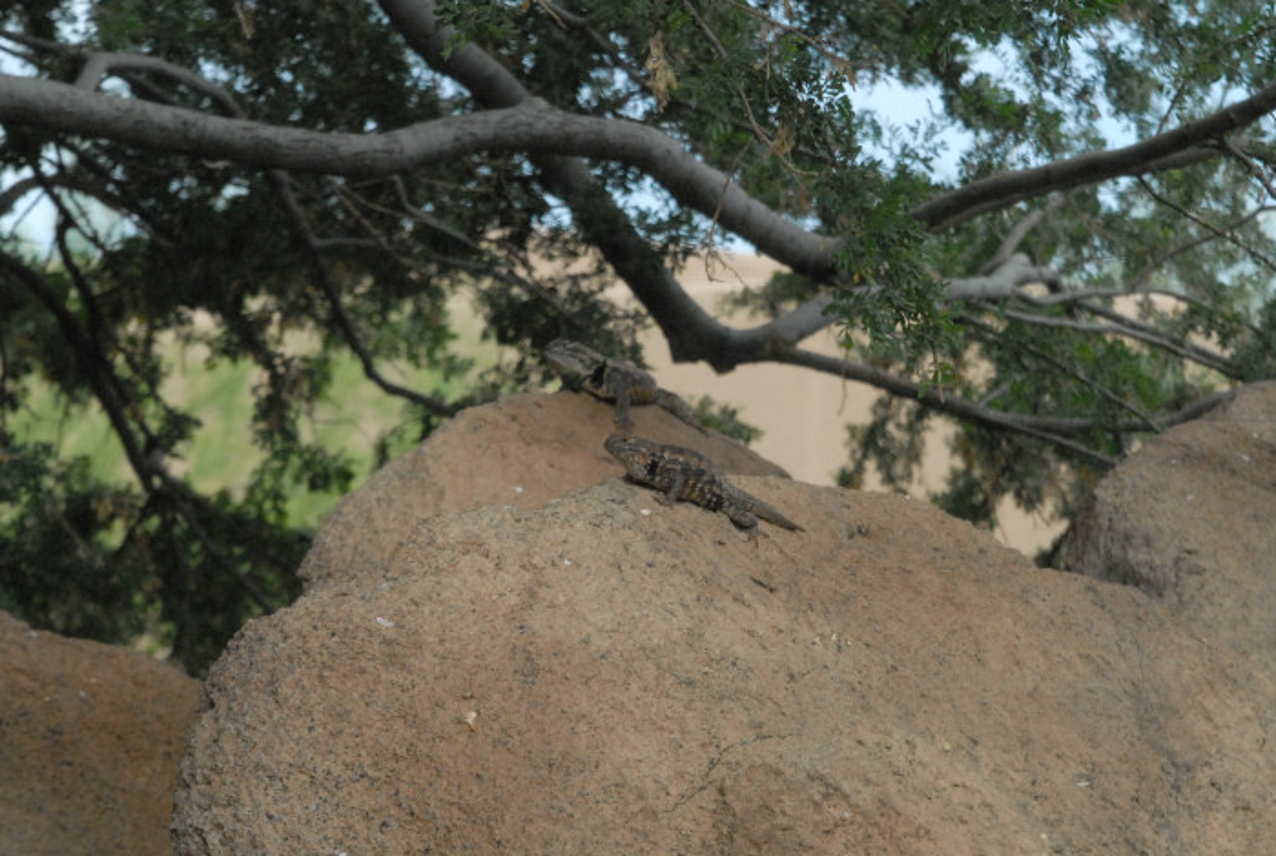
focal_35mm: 129
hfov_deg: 15.9
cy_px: 451
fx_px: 4567
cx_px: 680
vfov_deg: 10.7
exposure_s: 1/1250
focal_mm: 75
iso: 1600
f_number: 11
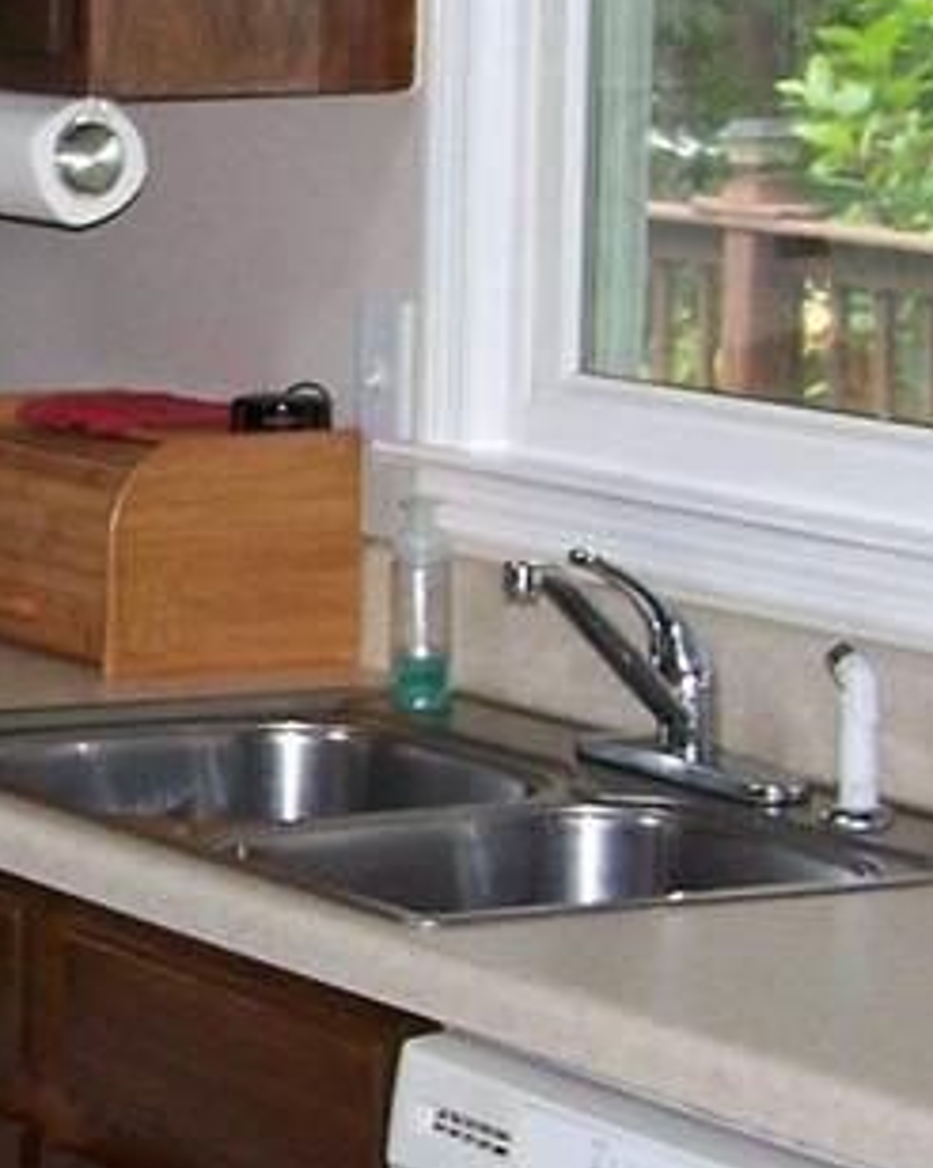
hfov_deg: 9.7
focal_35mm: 154
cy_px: 349
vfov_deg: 12.5
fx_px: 5321
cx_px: -446
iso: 160
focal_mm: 6.3
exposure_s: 1/60
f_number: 2.8
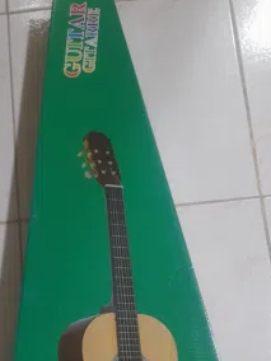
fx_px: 491
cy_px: 284
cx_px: 97
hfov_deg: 30.7
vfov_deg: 39.0
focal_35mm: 47
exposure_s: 1/33
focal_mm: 4.6
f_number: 2
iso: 320
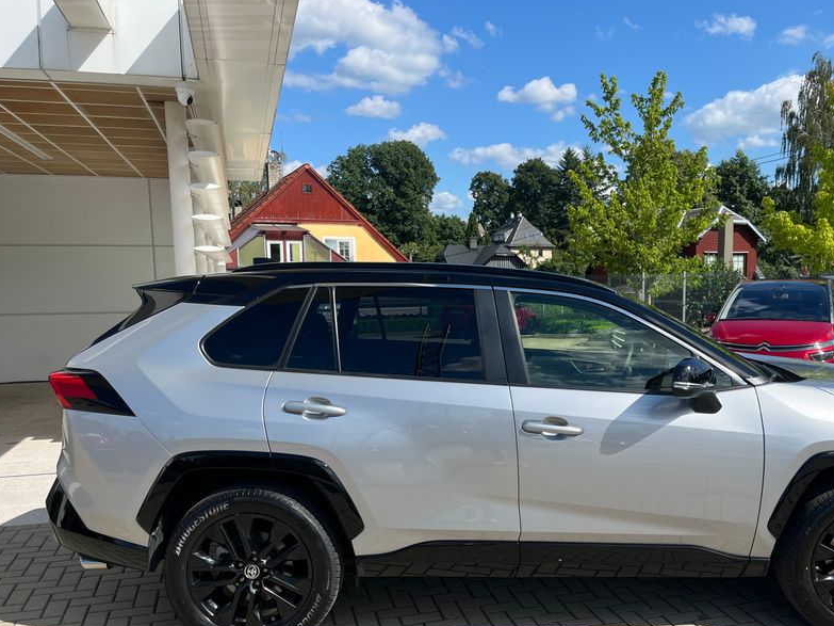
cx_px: 524
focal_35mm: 34
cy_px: 382
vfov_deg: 41.5
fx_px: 819
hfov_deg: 53.3
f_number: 1.6
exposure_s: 1/3135
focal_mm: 5.1
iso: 50
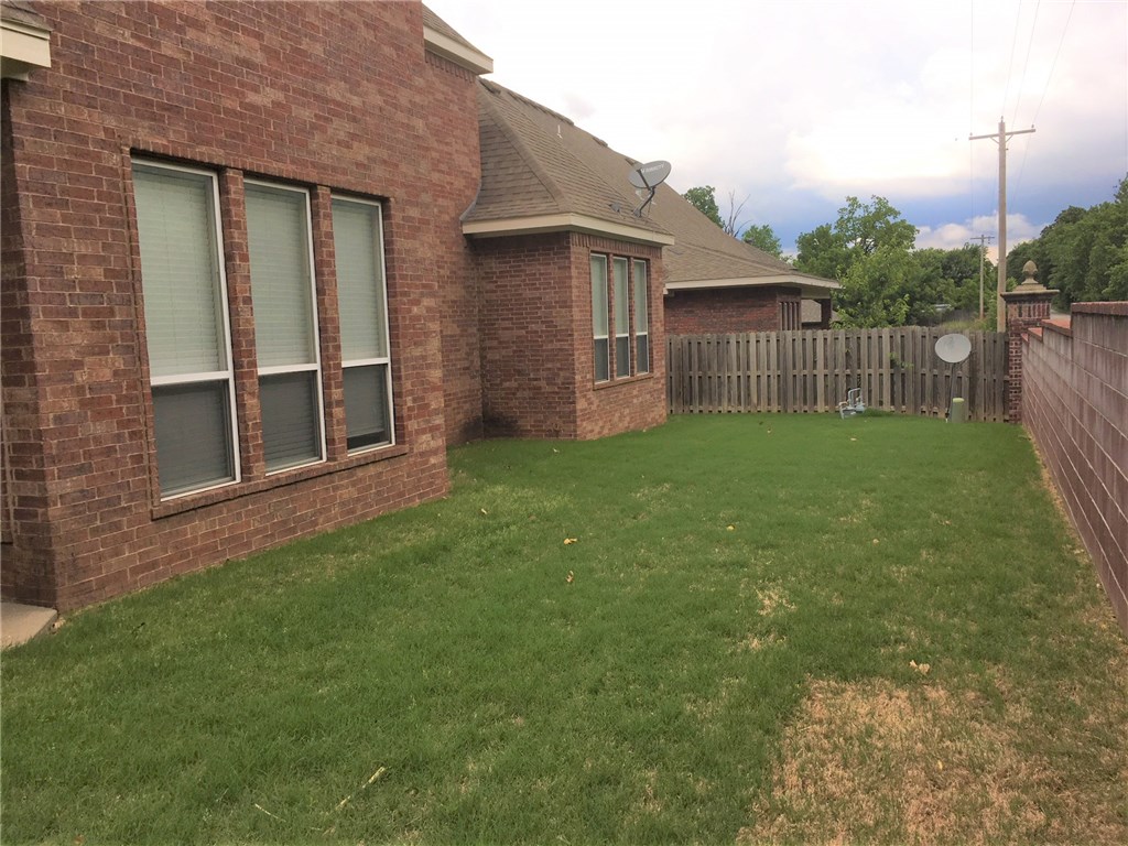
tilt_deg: -5.6
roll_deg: +2.3
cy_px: 423
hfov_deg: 61.7
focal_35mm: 29
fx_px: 945
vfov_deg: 48.2
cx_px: 564
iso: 25
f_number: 2.2
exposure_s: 1/725
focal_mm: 4.15
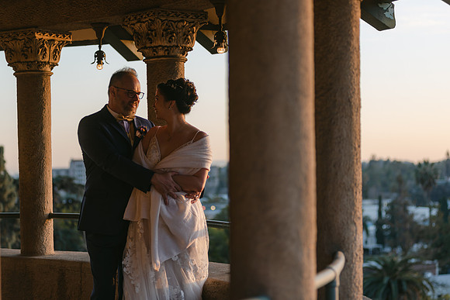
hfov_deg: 24.5
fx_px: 1038
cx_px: 225
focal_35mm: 83
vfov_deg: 16.5
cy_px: 150
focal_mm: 80
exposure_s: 1/200
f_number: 2.8
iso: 100
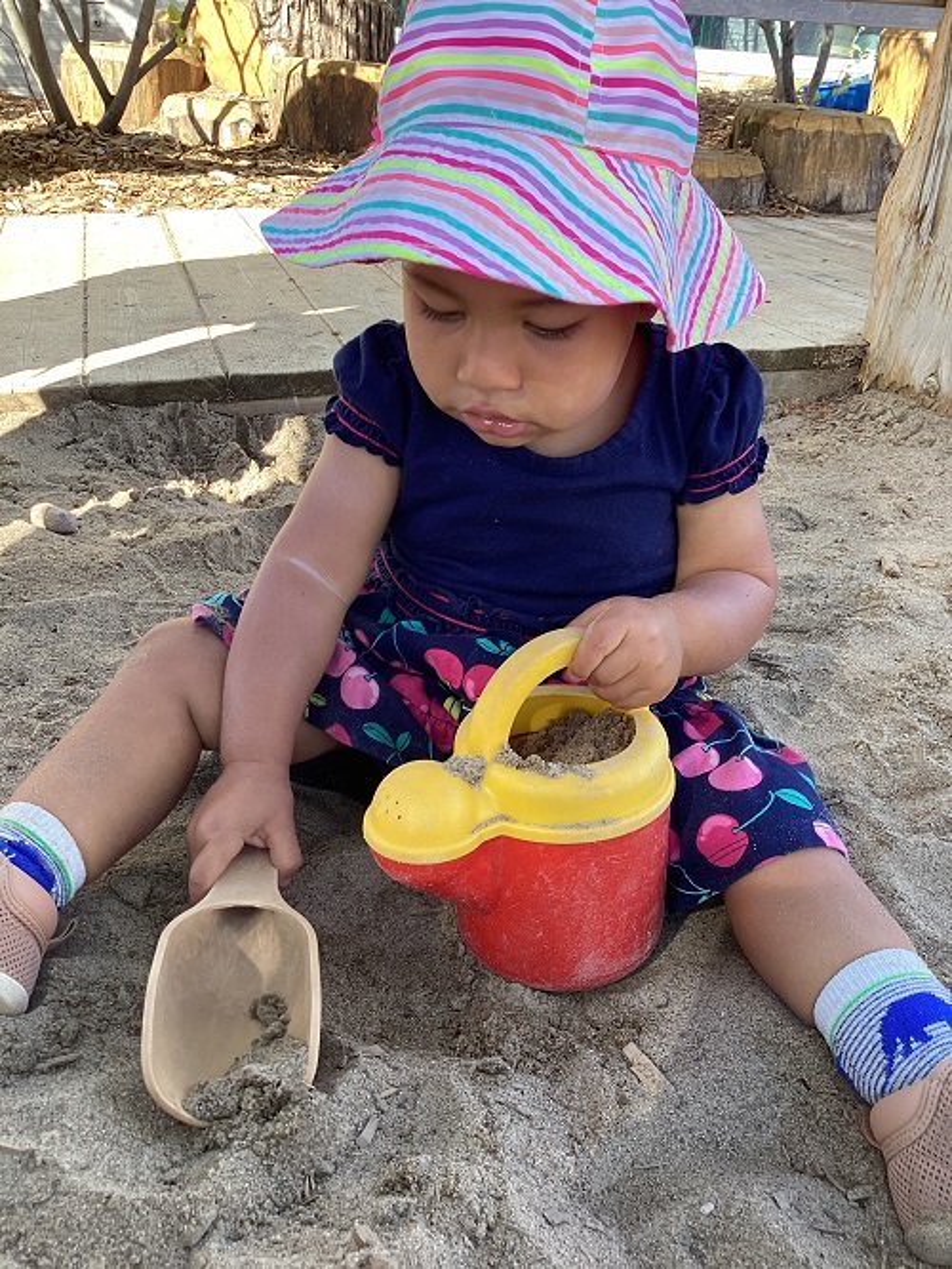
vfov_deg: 58.3
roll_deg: -2.0
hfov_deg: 45.5
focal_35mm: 31
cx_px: 476
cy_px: 634
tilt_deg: -24.5
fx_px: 1136
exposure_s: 1/120
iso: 32
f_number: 2.4
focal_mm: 3.3
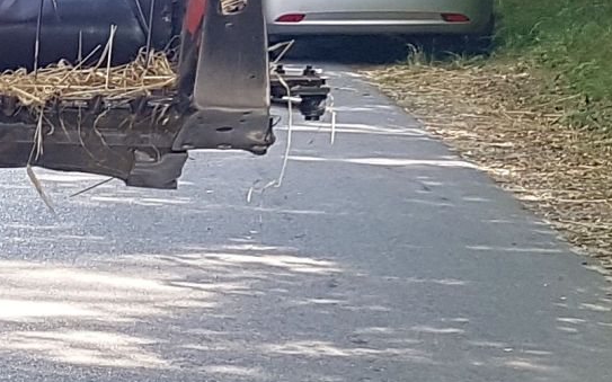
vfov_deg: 23.2
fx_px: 867
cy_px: -47
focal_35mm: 52
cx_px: 153
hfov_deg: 37.9
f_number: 1.7
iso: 40
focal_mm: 4.2
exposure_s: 1/120
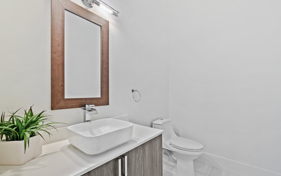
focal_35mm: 15
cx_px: 145
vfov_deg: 74.7
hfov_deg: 101.4
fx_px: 115
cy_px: 95
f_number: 8
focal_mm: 14
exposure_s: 1/1.25
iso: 200
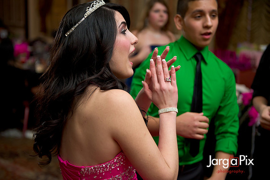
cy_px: 90
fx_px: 420
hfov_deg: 35.7
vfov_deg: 24.2
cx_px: 135
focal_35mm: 56
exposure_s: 1/125
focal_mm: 56
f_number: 3.2
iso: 1600
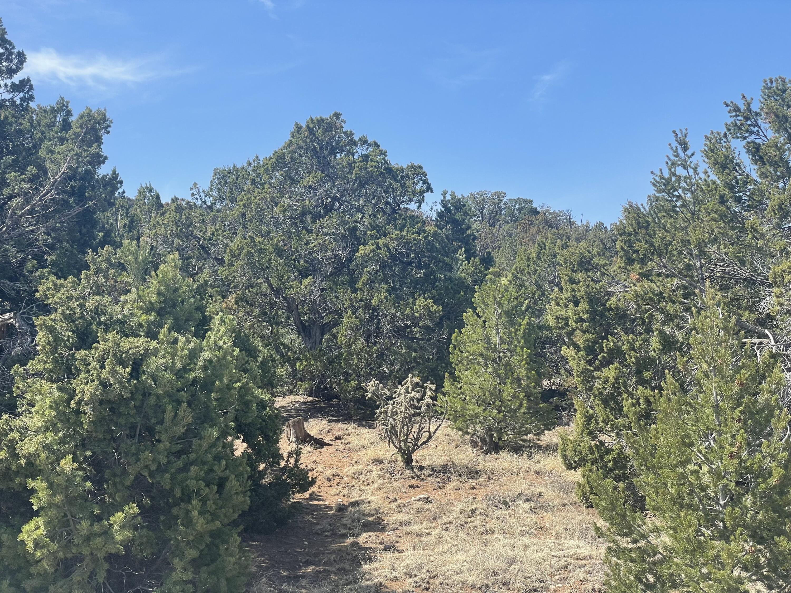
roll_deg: +1.4
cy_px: 296
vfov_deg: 28.0
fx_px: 1188
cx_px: 396
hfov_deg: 36.8
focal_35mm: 52
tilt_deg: +4.3
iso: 25
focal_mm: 6
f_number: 2
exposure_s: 1/1020
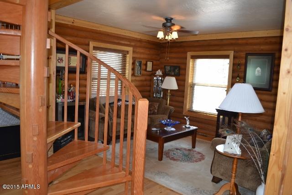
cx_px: 146
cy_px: 98
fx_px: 219
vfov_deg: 48.0
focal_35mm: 27
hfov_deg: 67.4
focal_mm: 18
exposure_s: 1/60
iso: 400
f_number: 3.5
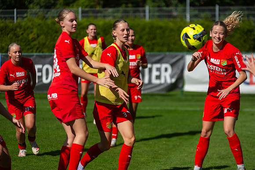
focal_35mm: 150
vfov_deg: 9.1
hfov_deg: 13.7
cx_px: 128
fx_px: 1062
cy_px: 85
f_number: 3.2
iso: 100
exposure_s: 1/3200
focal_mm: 150
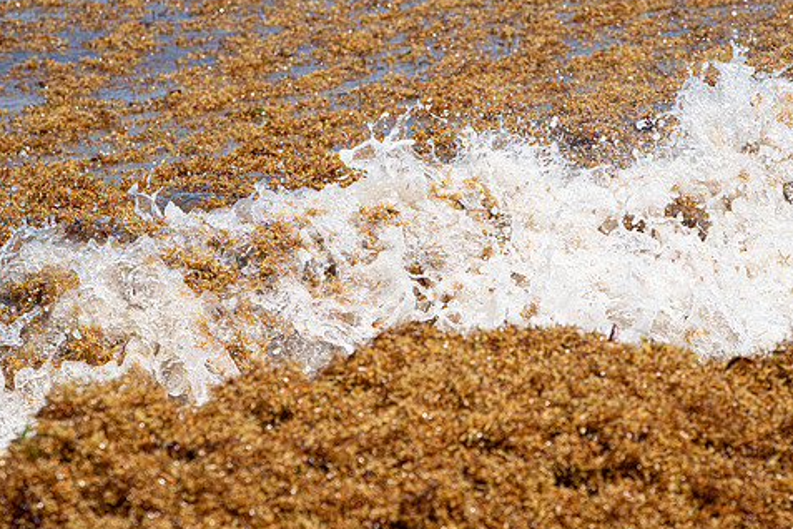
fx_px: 5683
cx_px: 477
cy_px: 259
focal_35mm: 258
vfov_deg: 5.3
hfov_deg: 8.0
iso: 640
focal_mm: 212
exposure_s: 1/1250
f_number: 10
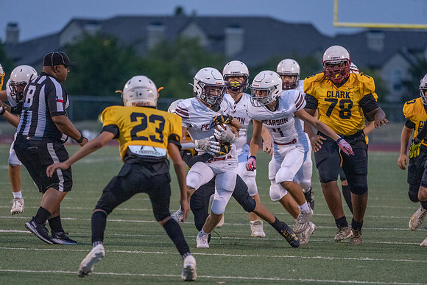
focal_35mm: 400
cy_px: 142
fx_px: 4745
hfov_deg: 5.2
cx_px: 214
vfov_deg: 3.4
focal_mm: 400
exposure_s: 1/1000
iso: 8000
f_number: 5.6
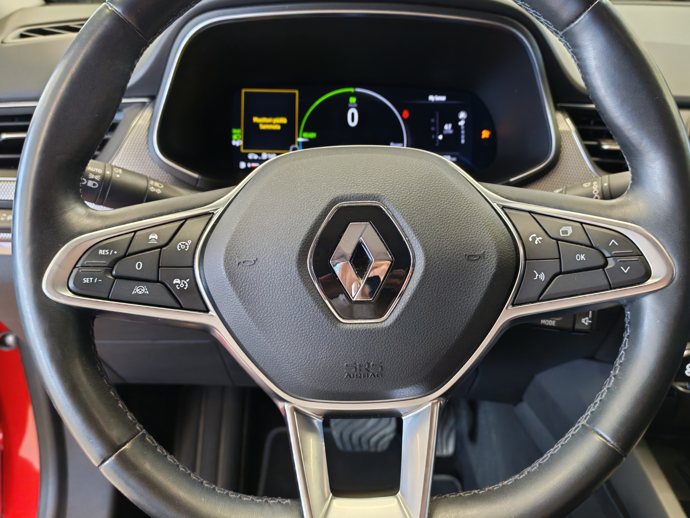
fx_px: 658
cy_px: 259
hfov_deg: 55.4
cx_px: 345
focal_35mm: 33
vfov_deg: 42.9
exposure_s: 1/100
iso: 1153
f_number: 1.9
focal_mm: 6.12
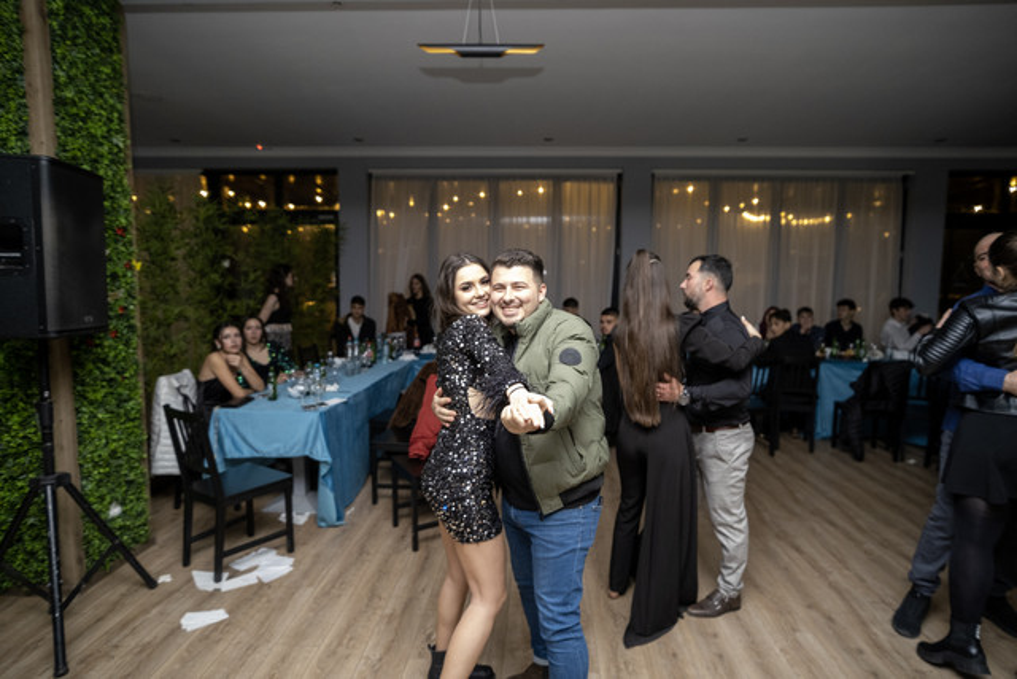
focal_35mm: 20
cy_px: 340
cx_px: 508
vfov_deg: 62.0
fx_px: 565
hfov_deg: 84.0
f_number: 1.4
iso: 1600
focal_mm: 13
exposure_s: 1/80
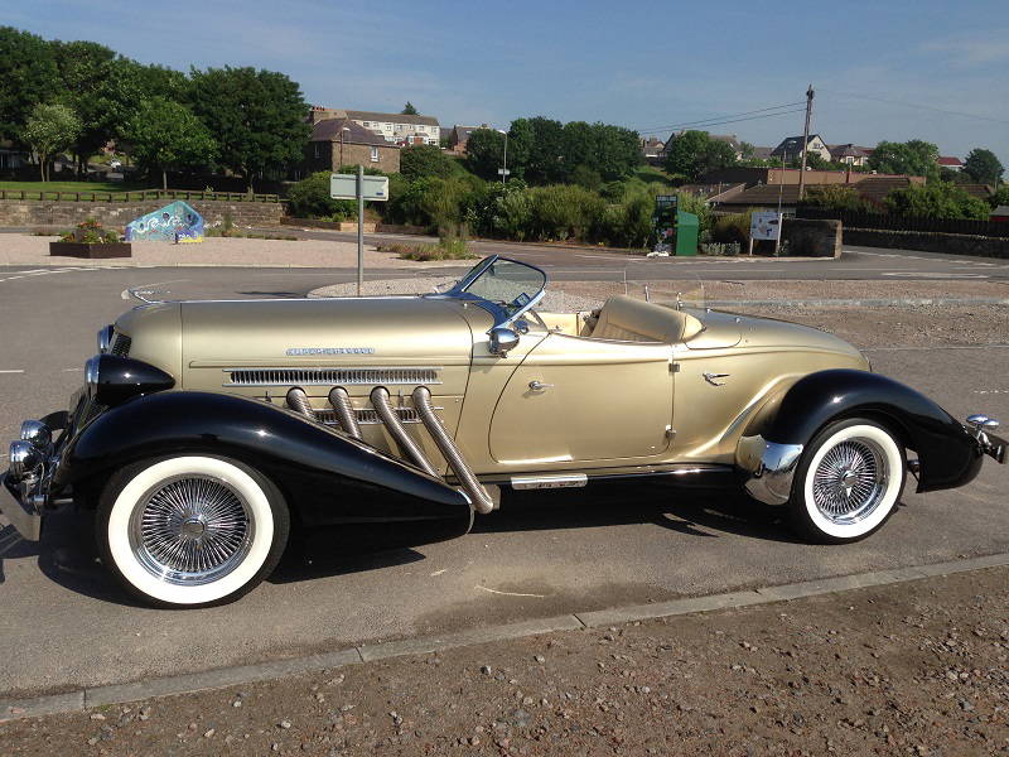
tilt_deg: -10.7
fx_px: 962
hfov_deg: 55.4
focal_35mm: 33
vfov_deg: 42.9
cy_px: 378
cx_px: 504
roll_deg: -2.1
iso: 50
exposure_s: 1/1869
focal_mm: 4.12
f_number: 2.4
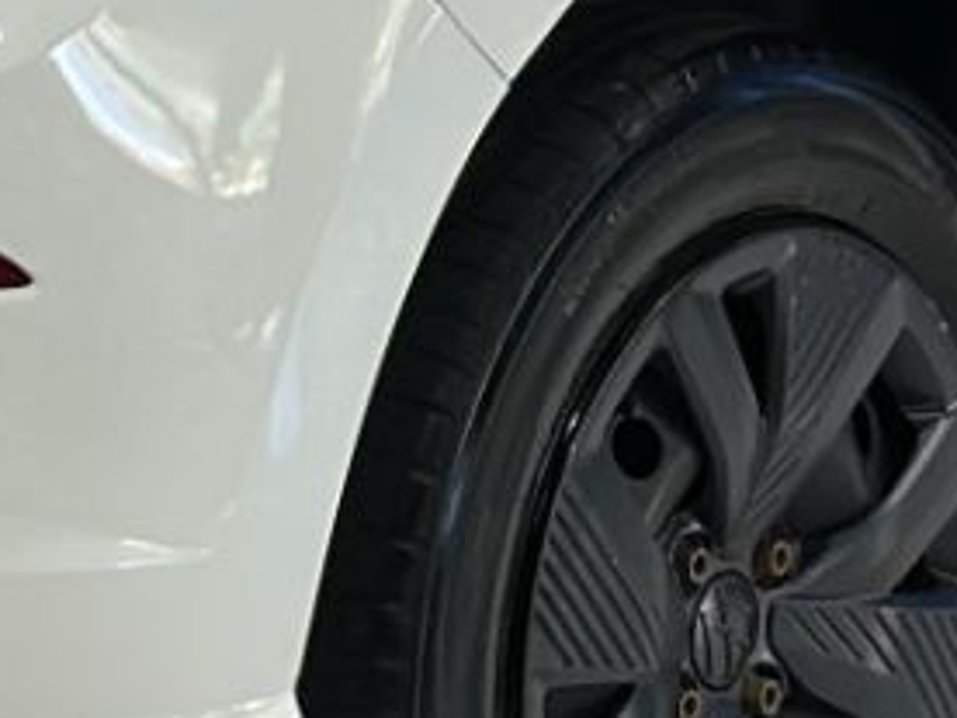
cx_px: 478
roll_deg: -0.3
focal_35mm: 334
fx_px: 9234
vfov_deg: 4.4
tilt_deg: -11.6
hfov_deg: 5.9
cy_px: -205
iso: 100
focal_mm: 6.86
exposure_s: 1/120
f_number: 1.78
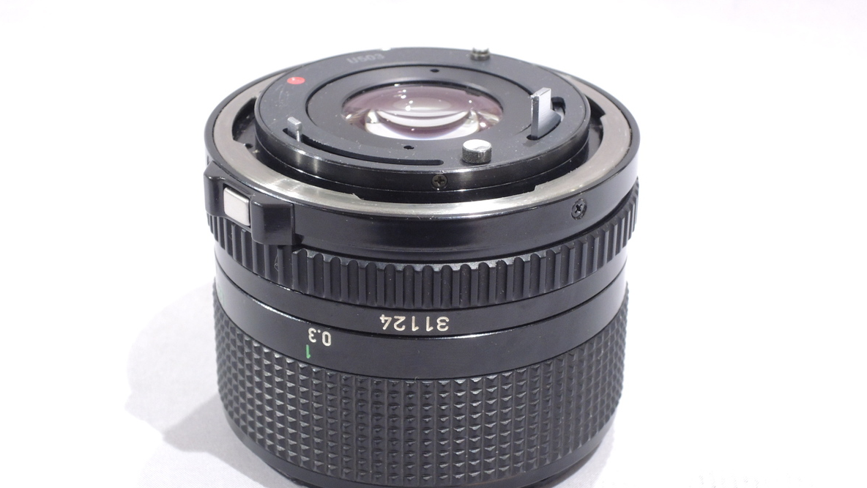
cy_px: 267
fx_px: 1954
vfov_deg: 14.2
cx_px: 436
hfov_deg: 25.0
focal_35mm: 85
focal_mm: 13.8
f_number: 4.7
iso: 400
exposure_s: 1/30
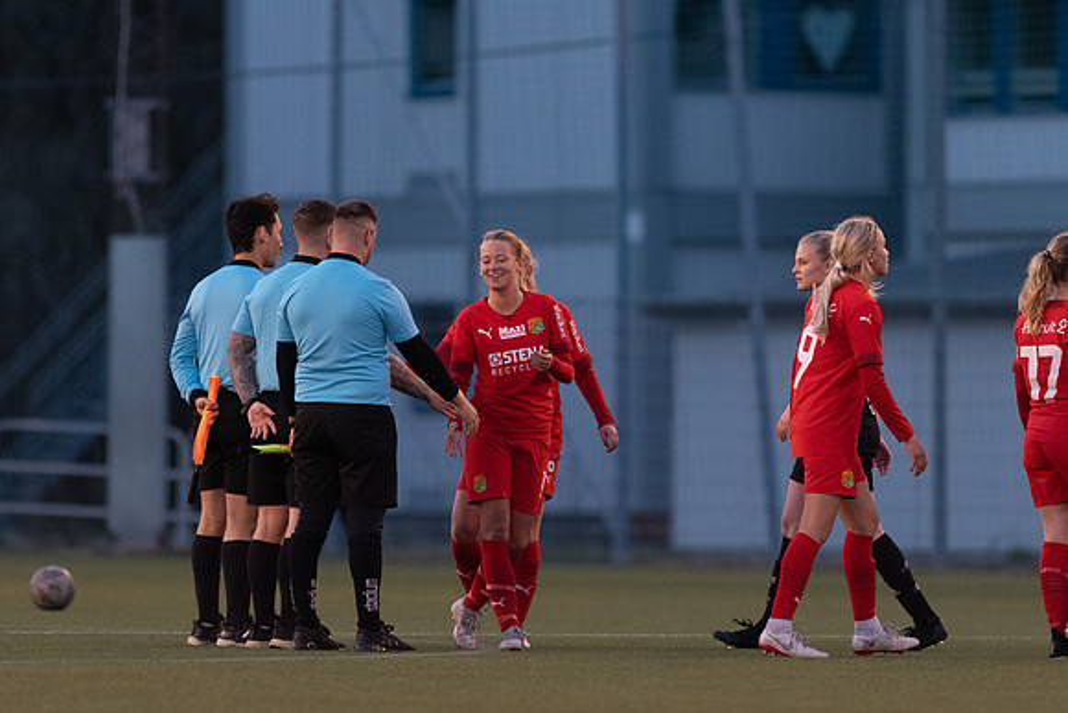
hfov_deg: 4.1
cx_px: 534
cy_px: 356
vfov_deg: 2.7
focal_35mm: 504
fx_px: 14956
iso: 4000
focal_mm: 300
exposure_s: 1/800
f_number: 2.8
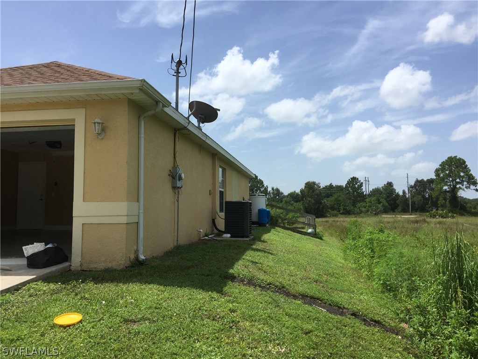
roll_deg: -0.3
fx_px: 400
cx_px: 239
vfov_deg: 48.2
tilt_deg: +5.2
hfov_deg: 61.7
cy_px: 180
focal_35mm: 29
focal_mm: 4.15
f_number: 2.2
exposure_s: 1/1980
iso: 32
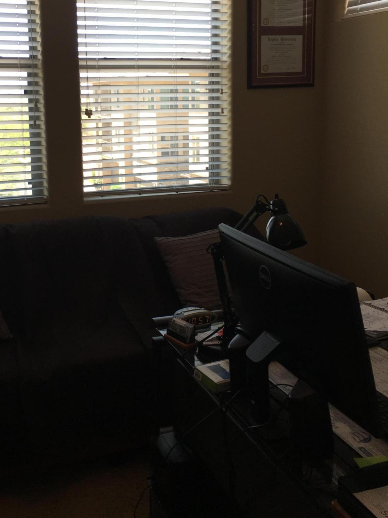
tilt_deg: -7.4
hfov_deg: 35.8
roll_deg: +1.0
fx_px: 598
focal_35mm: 40
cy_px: 189
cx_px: 150
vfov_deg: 46.3
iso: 32
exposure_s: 1/120
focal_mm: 4.15
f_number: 2.2
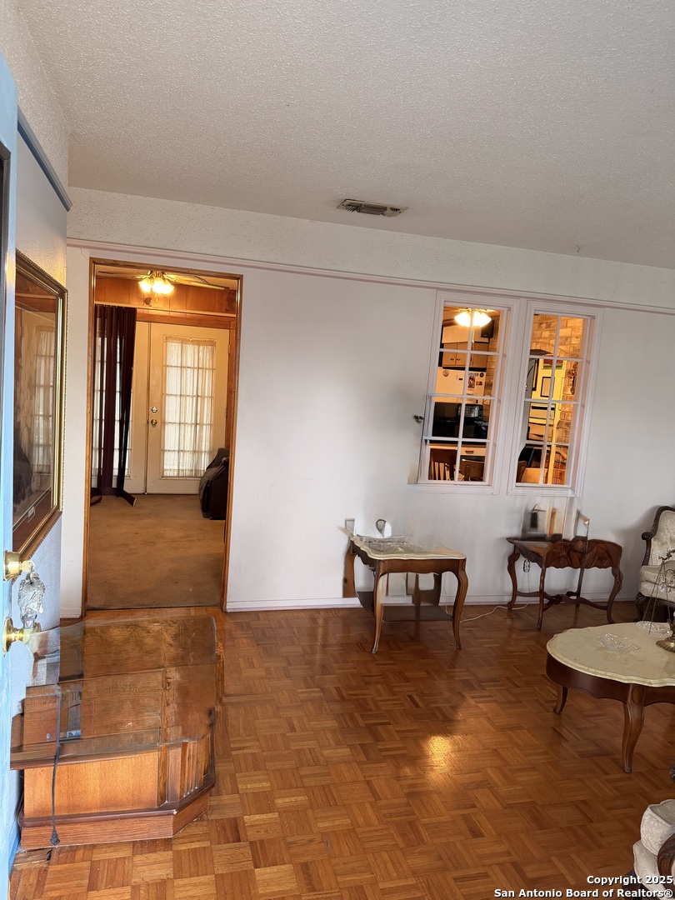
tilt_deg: -6.7
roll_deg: -3.3
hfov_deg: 56.8
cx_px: 338
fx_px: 624
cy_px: 450
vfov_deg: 71.6
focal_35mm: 24
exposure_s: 1/60
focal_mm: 6.76
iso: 200
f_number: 1.78
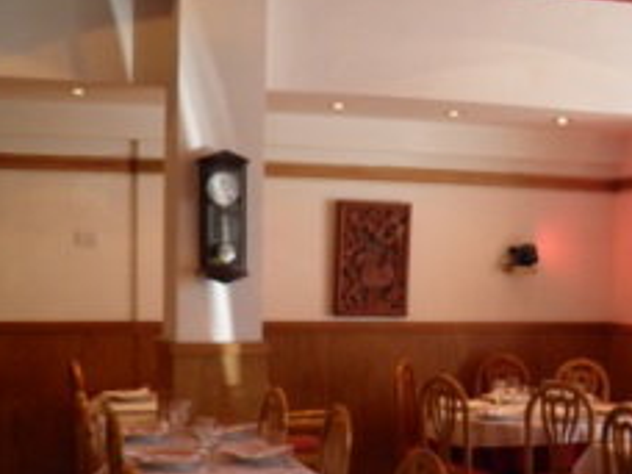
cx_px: 369
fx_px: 1077
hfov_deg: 32.6
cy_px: 366
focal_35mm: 59
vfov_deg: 24.5
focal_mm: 5.5
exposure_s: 1/30
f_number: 3
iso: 80
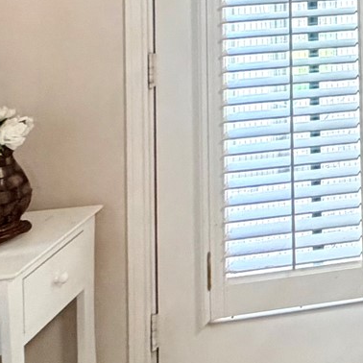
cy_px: -160
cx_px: 729
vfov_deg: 22.0
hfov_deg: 17.8
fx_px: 795
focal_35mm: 67
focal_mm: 2.22
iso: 320
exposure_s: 1/60
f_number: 2.2
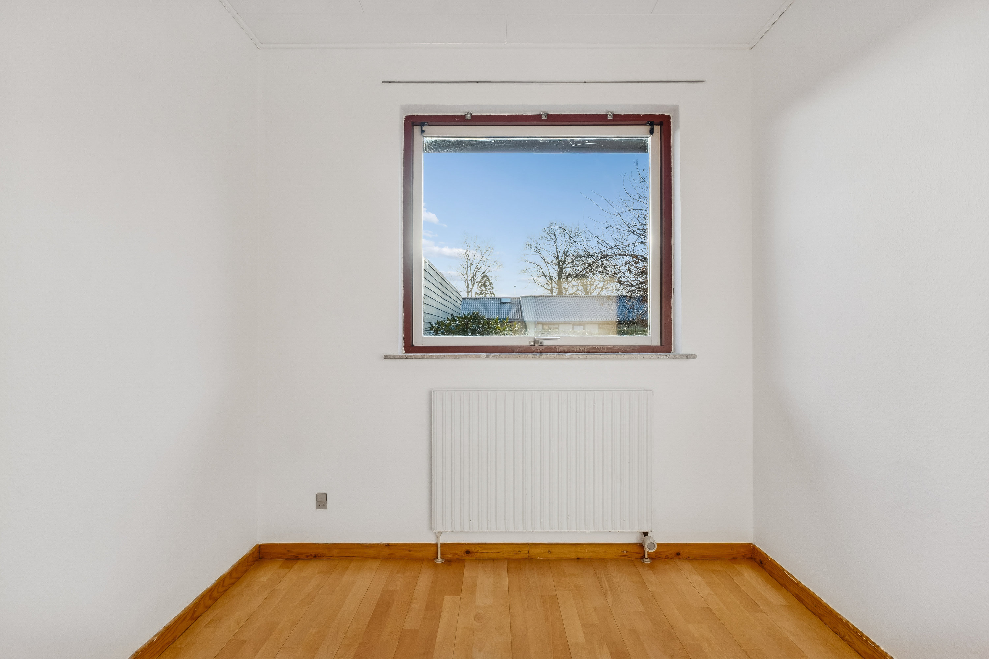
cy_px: 330
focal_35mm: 21
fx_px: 577
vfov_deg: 59.5
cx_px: 494
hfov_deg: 81.2
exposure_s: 1/50
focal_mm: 14
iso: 200
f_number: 8
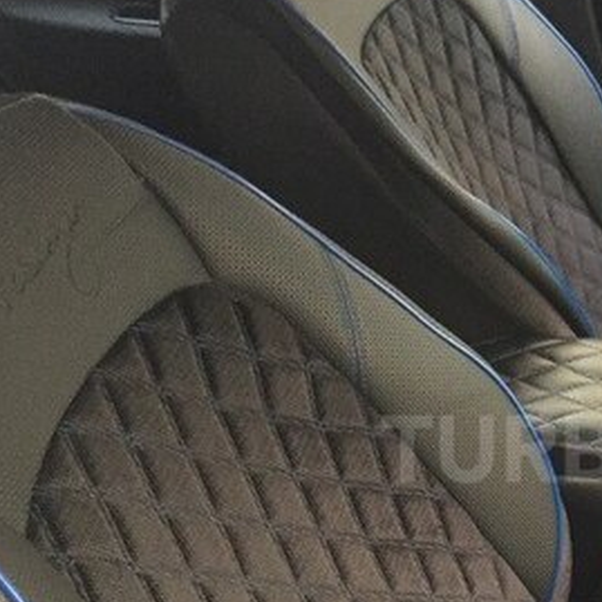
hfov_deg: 25.8
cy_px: 449
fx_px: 1240
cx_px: 611
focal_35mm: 63
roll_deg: -0.1
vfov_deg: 26.9
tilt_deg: -41.3
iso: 250
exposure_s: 1/17
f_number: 2.2
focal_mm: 4.15
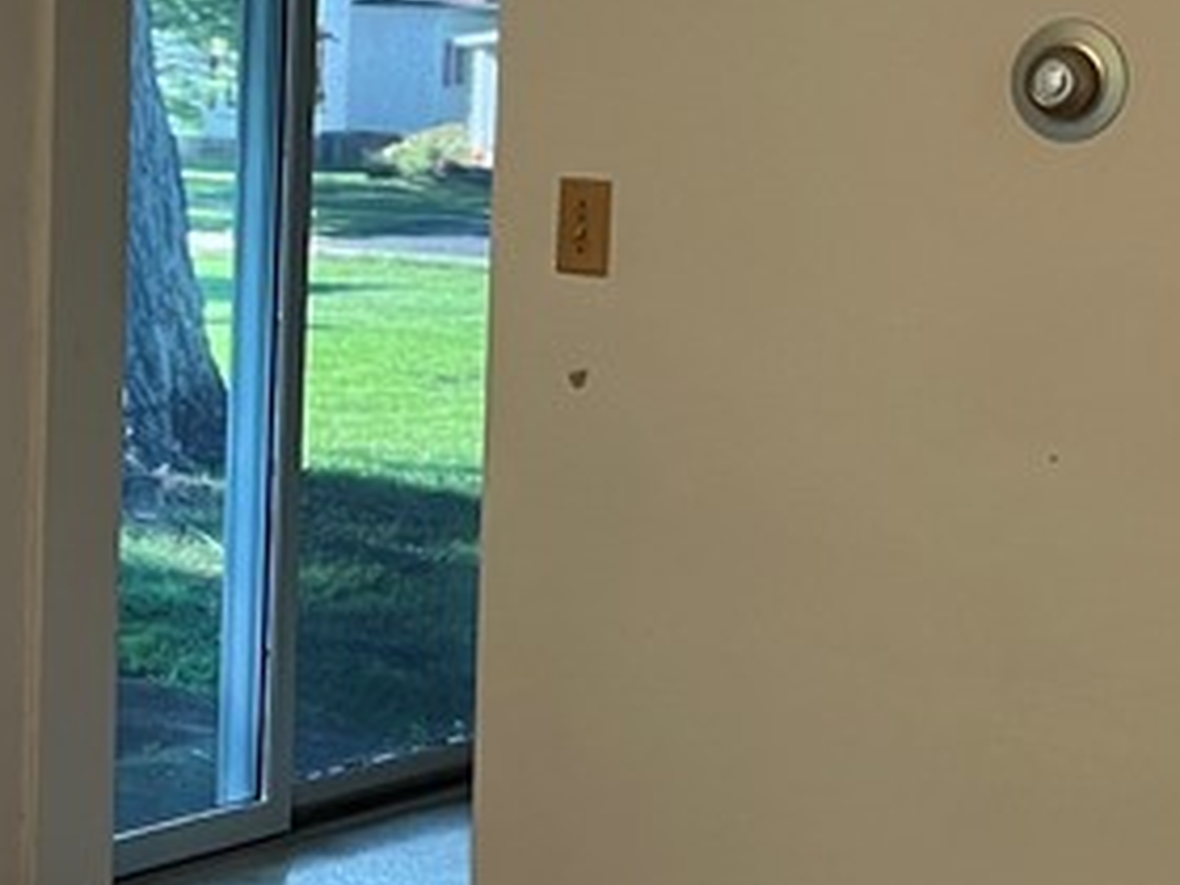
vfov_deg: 15.6
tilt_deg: -4.8
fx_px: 3238
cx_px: 215
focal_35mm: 95
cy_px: 375
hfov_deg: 20.4
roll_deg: -1.4
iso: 320
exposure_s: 1/60
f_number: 1.5
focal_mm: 5.7
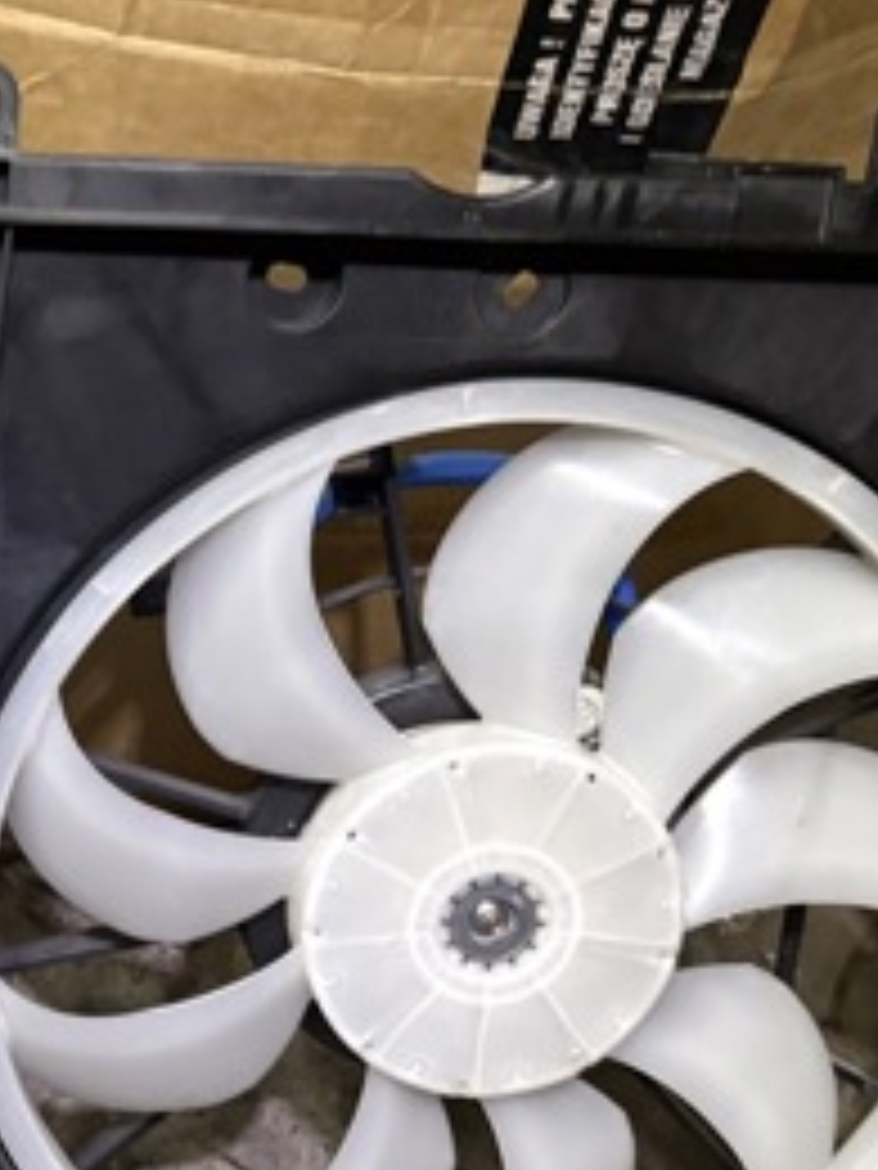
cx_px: -131
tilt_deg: -43.5
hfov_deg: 21.5
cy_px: 720
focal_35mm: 64
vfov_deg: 30.2
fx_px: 2164
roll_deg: +1.2
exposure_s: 1/32
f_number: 1.6
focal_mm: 5.96
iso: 500
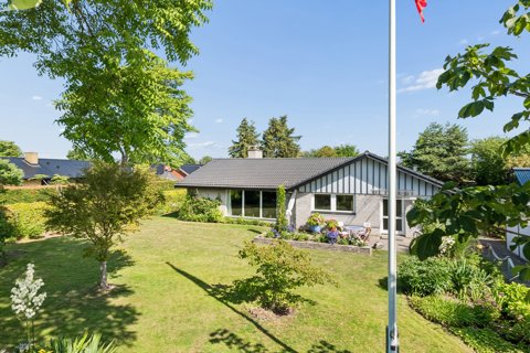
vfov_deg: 61.9
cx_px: 265
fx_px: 294
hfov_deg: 84.0
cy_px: 176
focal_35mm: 20
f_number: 13
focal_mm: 20
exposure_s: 1/125
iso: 220
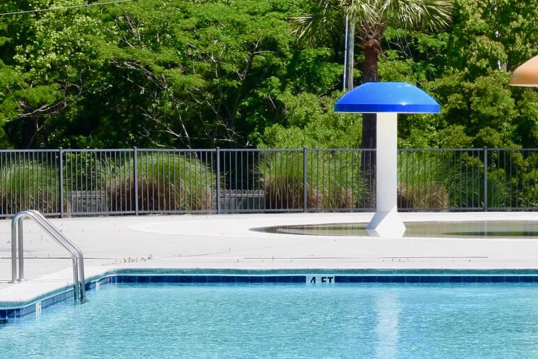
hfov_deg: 10.0
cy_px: 171
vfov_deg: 6.7
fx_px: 3048
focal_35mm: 204
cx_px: 555
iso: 200
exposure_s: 1/320
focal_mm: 35
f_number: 9
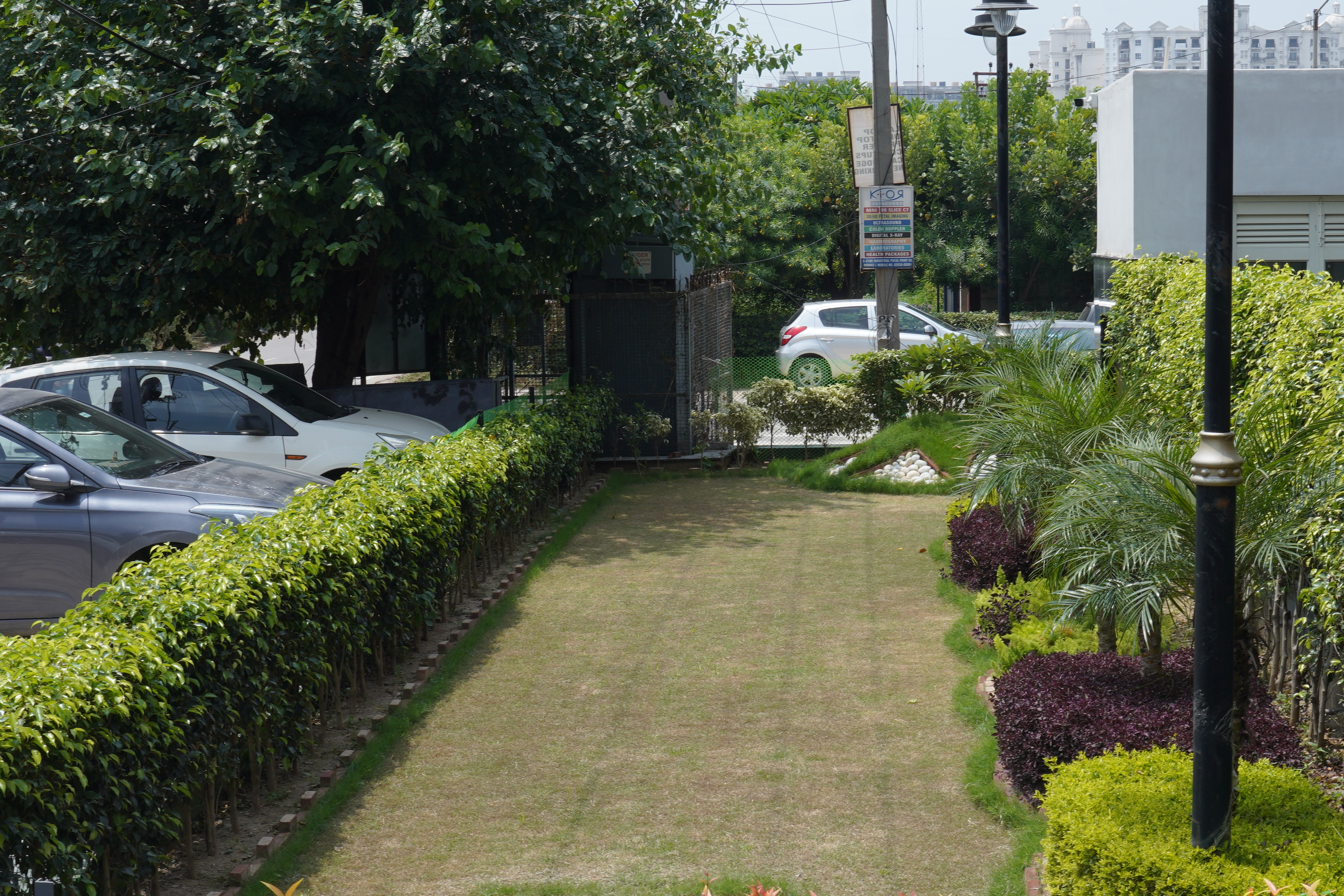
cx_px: 821
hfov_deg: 33.8
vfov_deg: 23.0
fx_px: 2202
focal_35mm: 59
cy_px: 381
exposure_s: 1/100
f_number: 13
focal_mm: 28
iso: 125
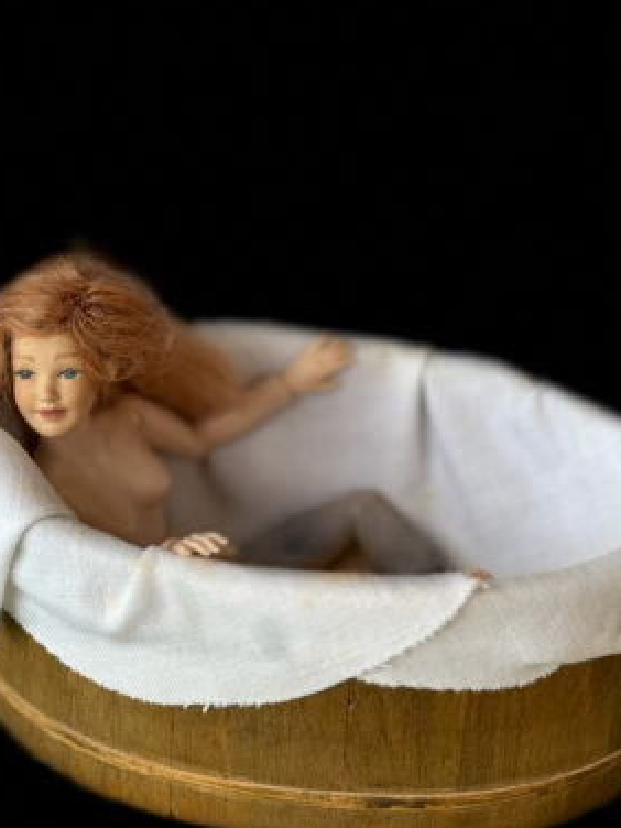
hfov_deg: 28.6
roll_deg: -2.7
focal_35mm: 51
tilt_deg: -33.8
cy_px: 432
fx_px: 1220
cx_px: 299
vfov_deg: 37.5
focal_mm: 6.76
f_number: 1.78
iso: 50
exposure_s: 1/217
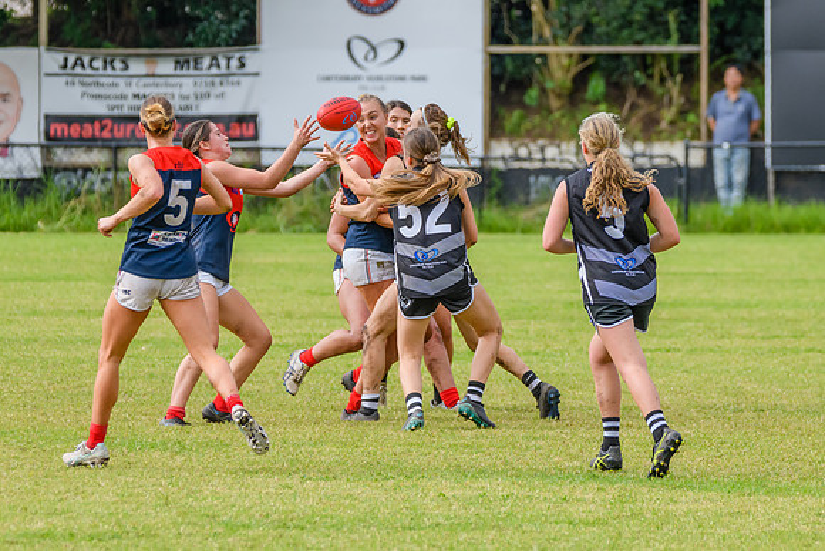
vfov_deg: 2.6
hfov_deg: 3.8
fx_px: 12278
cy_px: 291
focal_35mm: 536
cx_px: 462
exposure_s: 1/1600
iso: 800
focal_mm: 300
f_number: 6.3
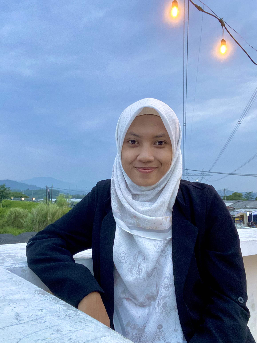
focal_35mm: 30
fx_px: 297
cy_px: 172
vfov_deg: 60.0
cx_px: 128
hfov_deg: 46.8
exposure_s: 1/50
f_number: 2.2
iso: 320
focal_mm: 2.71
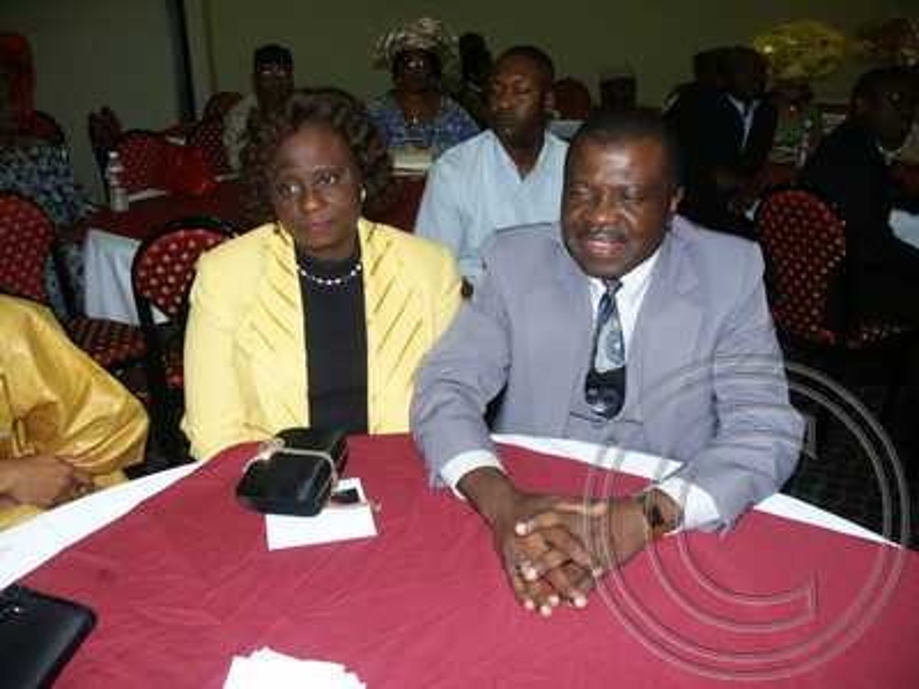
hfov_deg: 63.4
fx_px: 743
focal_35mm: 28
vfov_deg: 49.7
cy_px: 344
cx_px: 460
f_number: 2.8
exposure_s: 1/90
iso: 200
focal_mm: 7.21
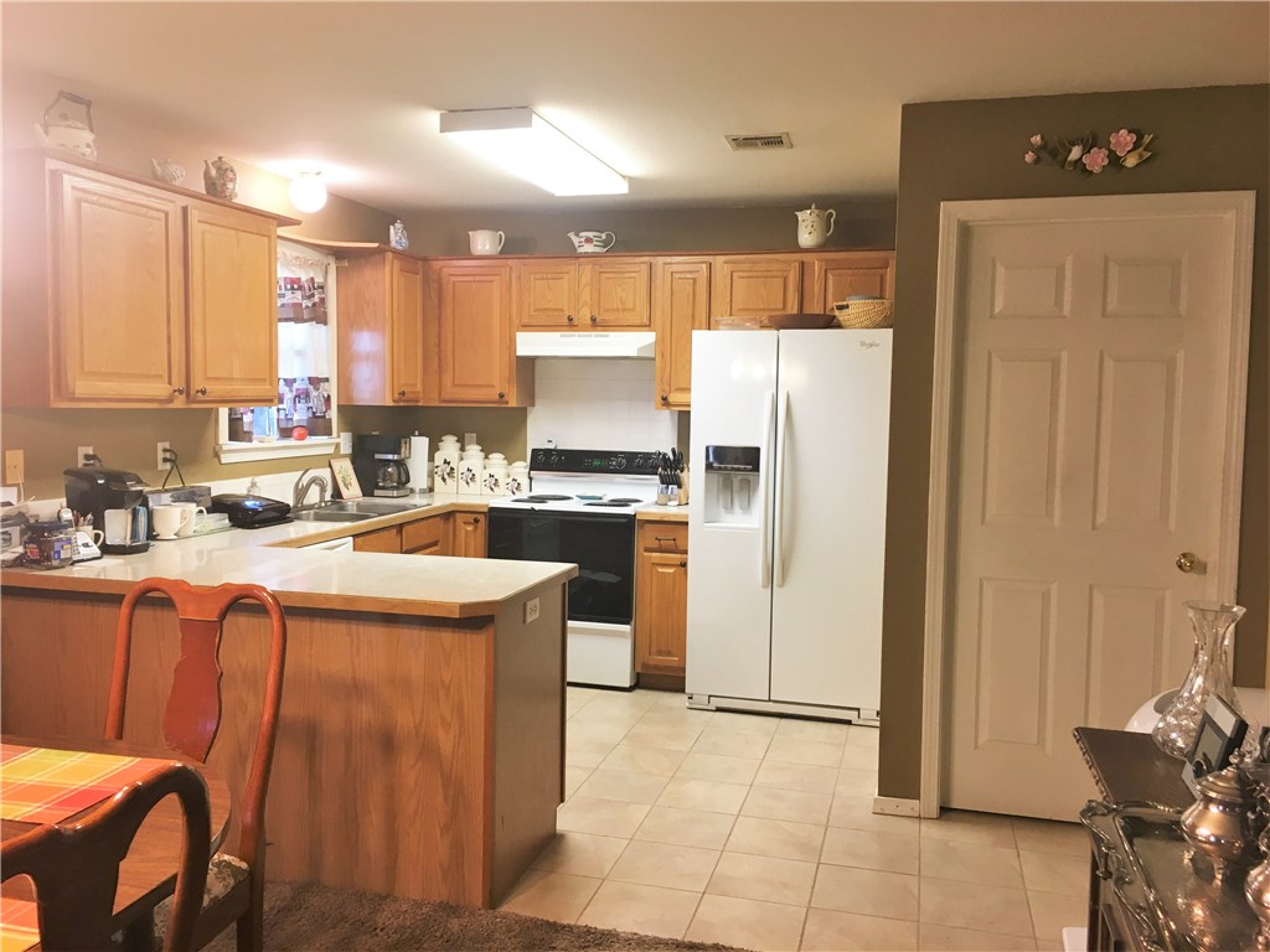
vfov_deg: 48.2
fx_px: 1064
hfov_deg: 61.7
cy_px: 476
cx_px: 635
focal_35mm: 29
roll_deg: -0.5
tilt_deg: -3.7
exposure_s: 1/30
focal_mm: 4.15
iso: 64
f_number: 2.2
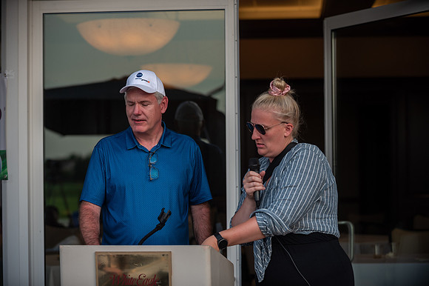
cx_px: 214
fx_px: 1025
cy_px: 143
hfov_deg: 23.6
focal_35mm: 86
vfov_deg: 15.9
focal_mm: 86
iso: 250
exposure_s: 1/500
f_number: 2.8
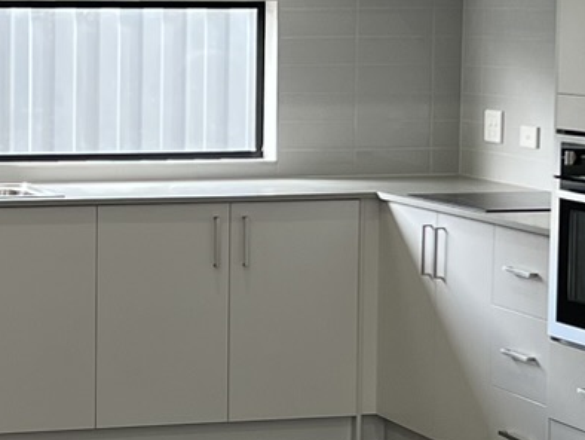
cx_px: 79
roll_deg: -0.3
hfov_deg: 14.5
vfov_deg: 11.0
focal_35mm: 135
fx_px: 2283
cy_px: 247
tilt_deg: -6.6
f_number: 1.5
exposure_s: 1/100
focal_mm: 5.7
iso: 64
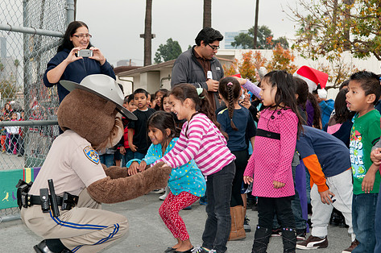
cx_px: 208
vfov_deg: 16.8
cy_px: 141
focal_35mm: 81
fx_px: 856
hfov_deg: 25.1
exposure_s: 1/200
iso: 200
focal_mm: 44
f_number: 5
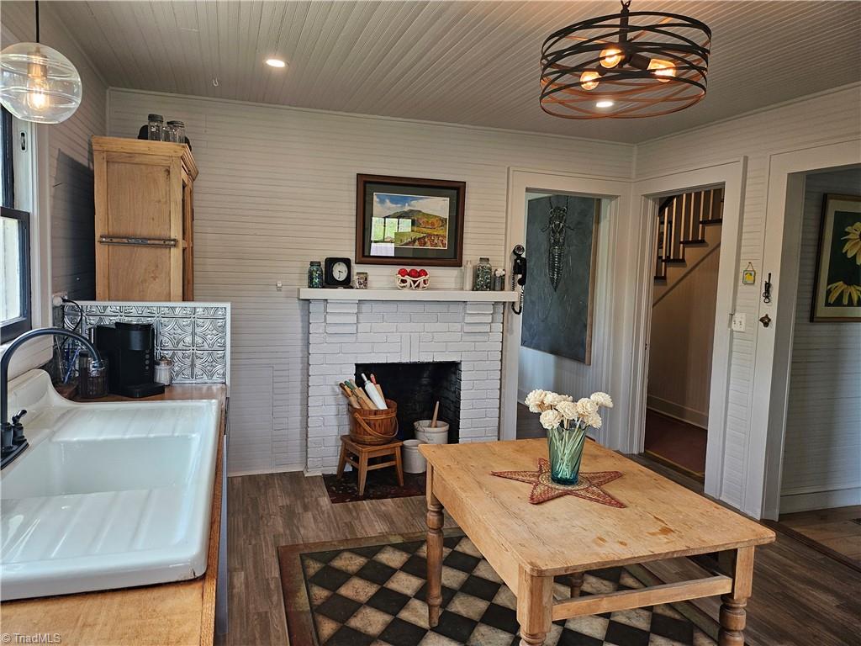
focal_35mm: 24
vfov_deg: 56.8
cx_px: 430
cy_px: 323
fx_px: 597
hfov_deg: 71.6
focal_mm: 5
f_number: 1.8
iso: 125
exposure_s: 1/120
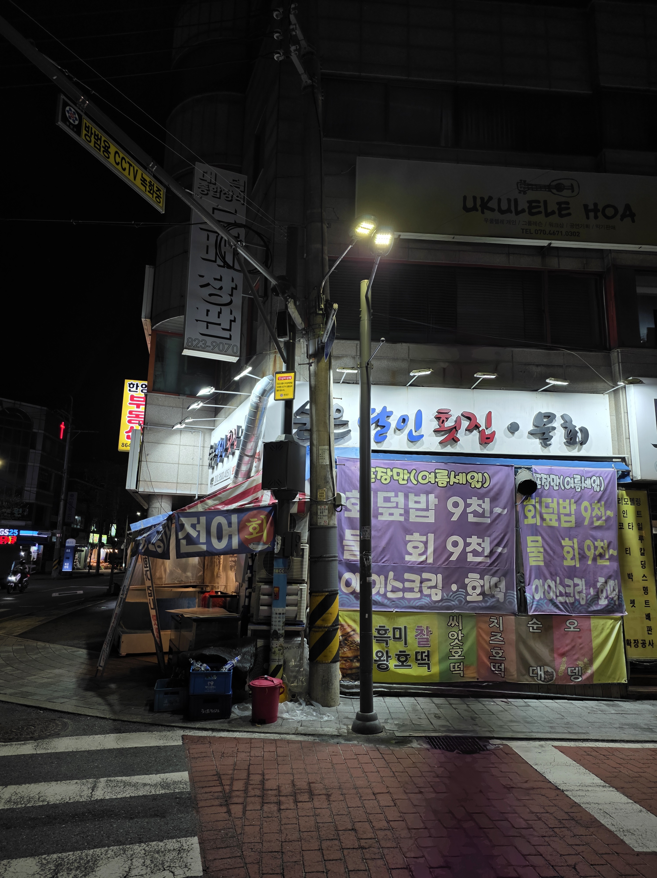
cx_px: 328
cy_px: 439
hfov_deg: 58.8
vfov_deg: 74.0
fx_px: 583
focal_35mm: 23
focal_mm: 6.25
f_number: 1.7
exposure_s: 1/120
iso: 50
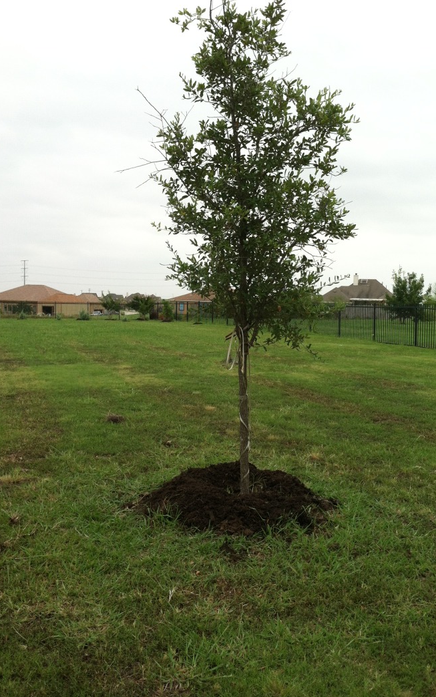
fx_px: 722
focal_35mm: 38
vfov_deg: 51.5
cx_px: 228
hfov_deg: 33.6
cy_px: 352
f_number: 2.8
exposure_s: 1/577
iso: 80
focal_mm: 3.85
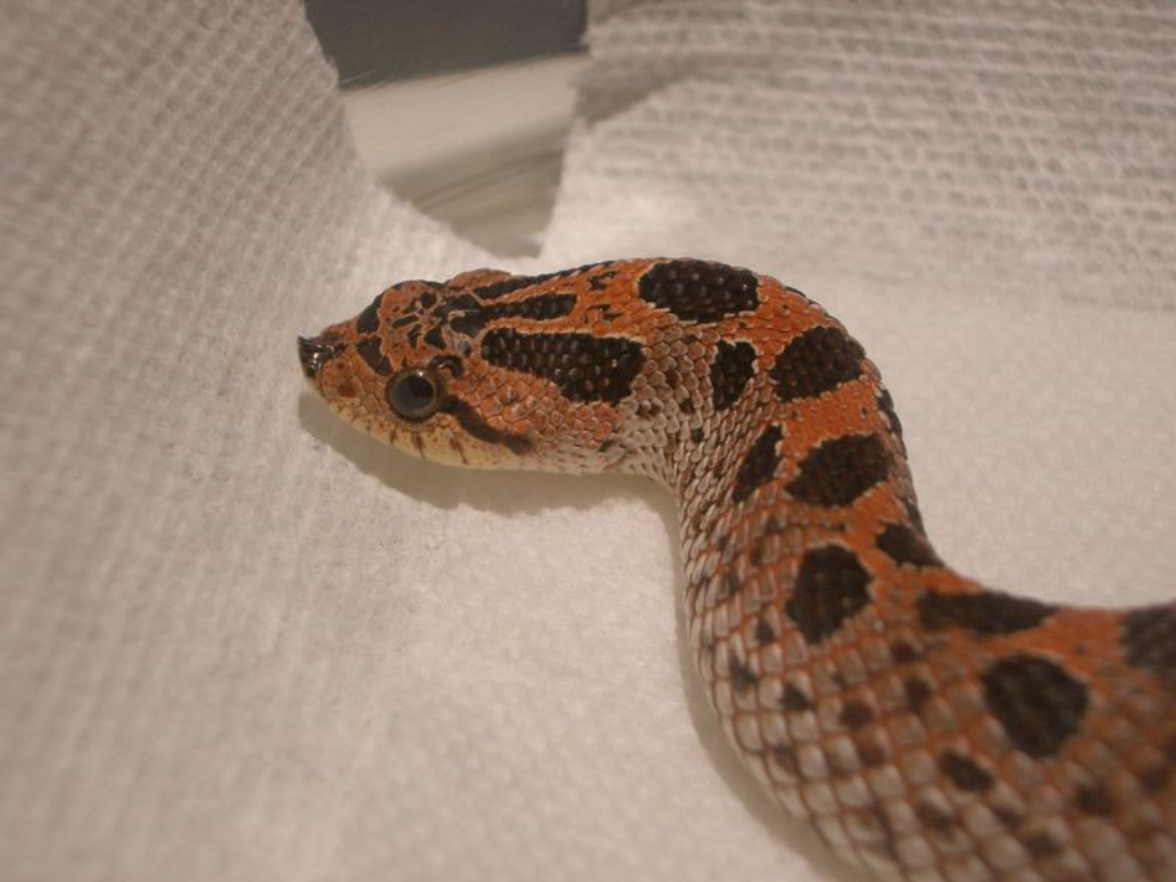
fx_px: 2106
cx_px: 588
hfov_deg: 31.2
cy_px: 441
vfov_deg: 23.7
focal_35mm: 62
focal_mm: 10.2
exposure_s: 1/400
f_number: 3.5
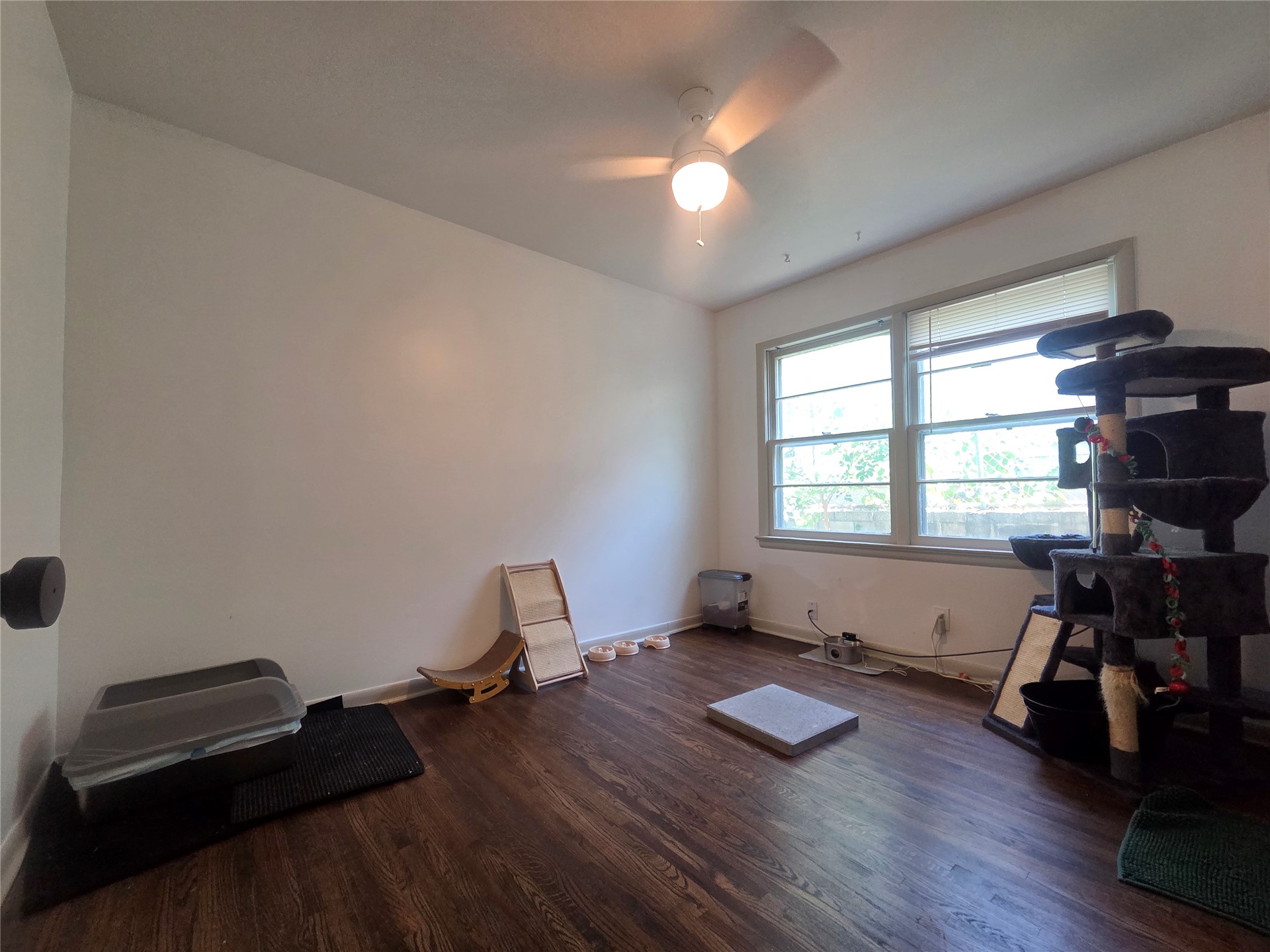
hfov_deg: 106.2
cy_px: 476
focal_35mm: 13
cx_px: 635
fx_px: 477
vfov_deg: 89.9
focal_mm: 2.2
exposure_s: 1/120
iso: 200
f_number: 2.2
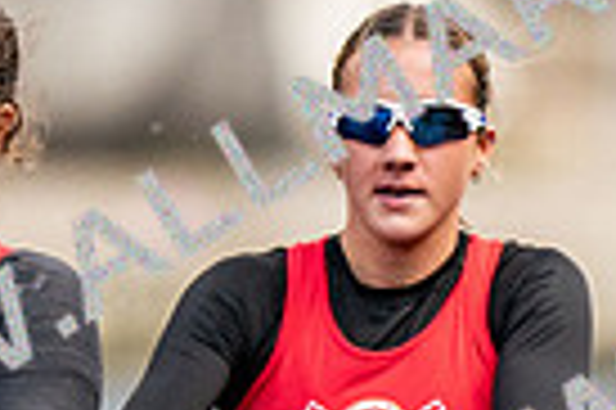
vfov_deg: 0.4
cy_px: 552
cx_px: 189
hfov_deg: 0.5
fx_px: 65269
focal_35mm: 3819
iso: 450
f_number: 4
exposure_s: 1/2500
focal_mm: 600
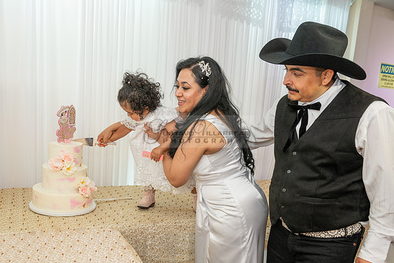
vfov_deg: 44.1
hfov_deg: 62.2
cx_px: 152
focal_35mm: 29
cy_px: 161
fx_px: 322
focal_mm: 24
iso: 800
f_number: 4.5
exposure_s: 1/160
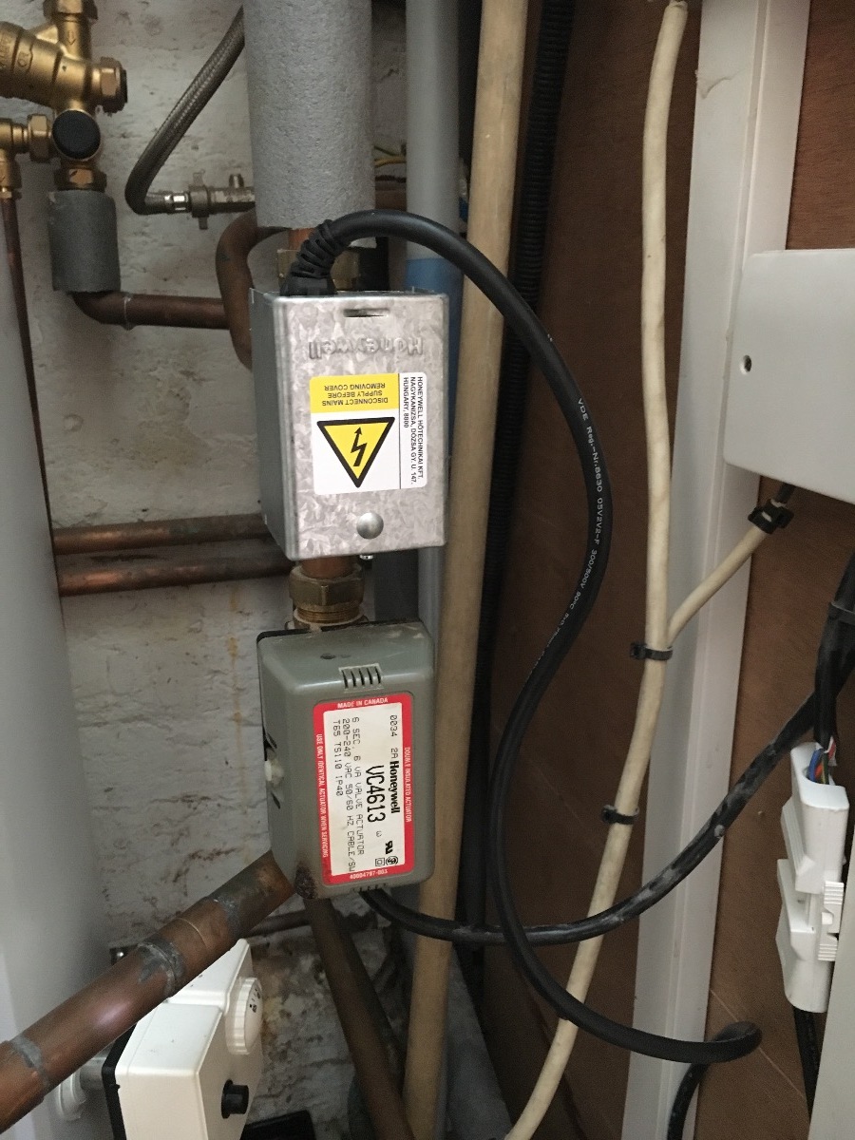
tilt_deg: -17.5
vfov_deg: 61.7
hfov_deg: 48.2
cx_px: 428
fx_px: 955
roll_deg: +0.6
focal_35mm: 29
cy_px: 570
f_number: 2.2
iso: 400
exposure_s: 1/17
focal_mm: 4.15
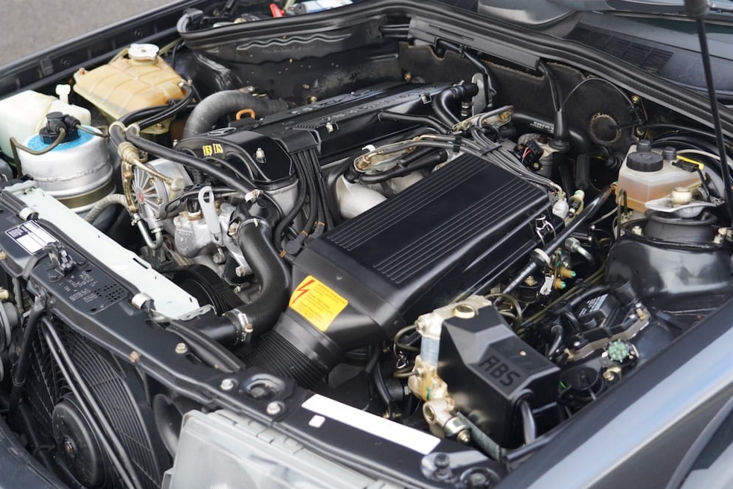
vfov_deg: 25.9
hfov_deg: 38.2
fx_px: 1059
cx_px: 342
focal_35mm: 52
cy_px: 182
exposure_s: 1/160
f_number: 4
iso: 1600
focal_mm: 40
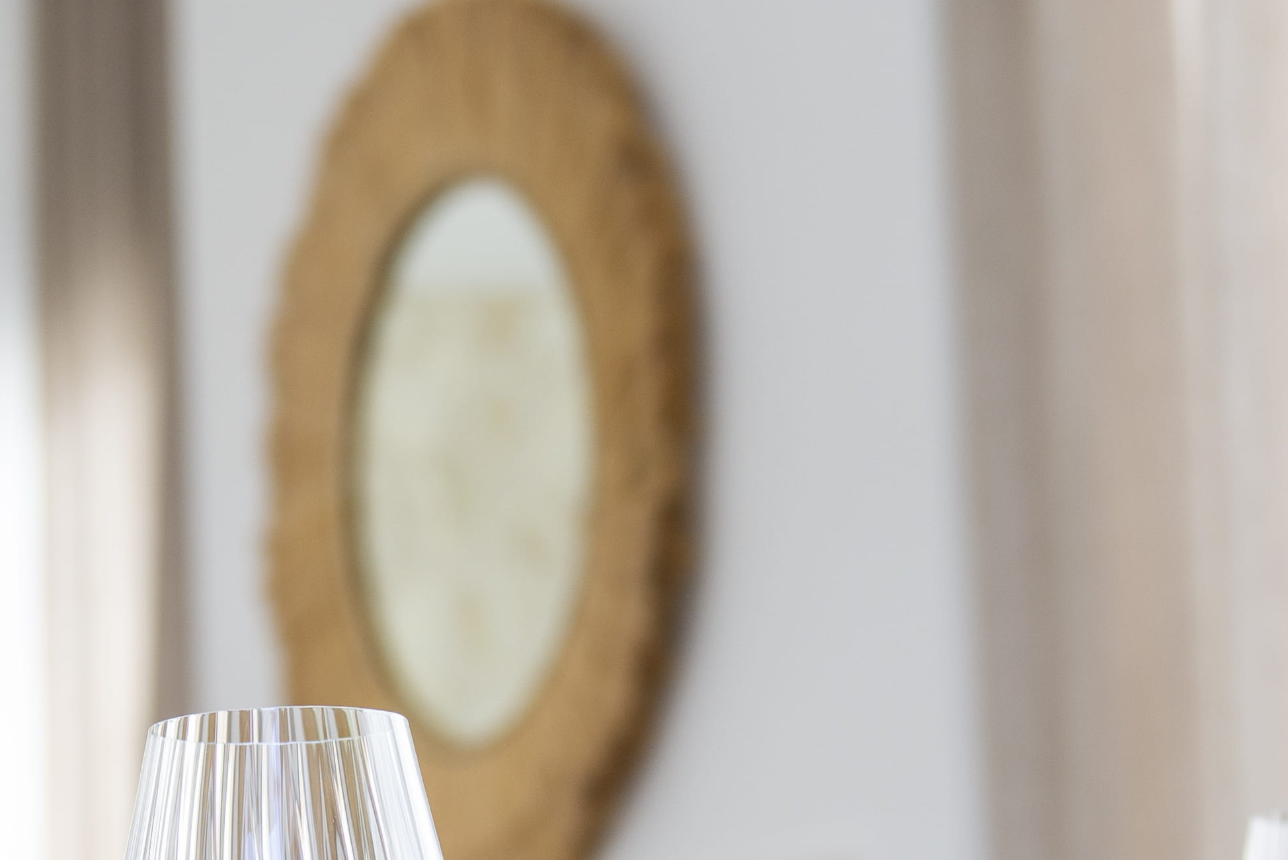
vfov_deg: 12.9
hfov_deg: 19.3
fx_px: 3758
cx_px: 325
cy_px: 850
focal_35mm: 105
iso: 200
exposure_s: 1/160
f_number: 3.2
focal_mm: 34
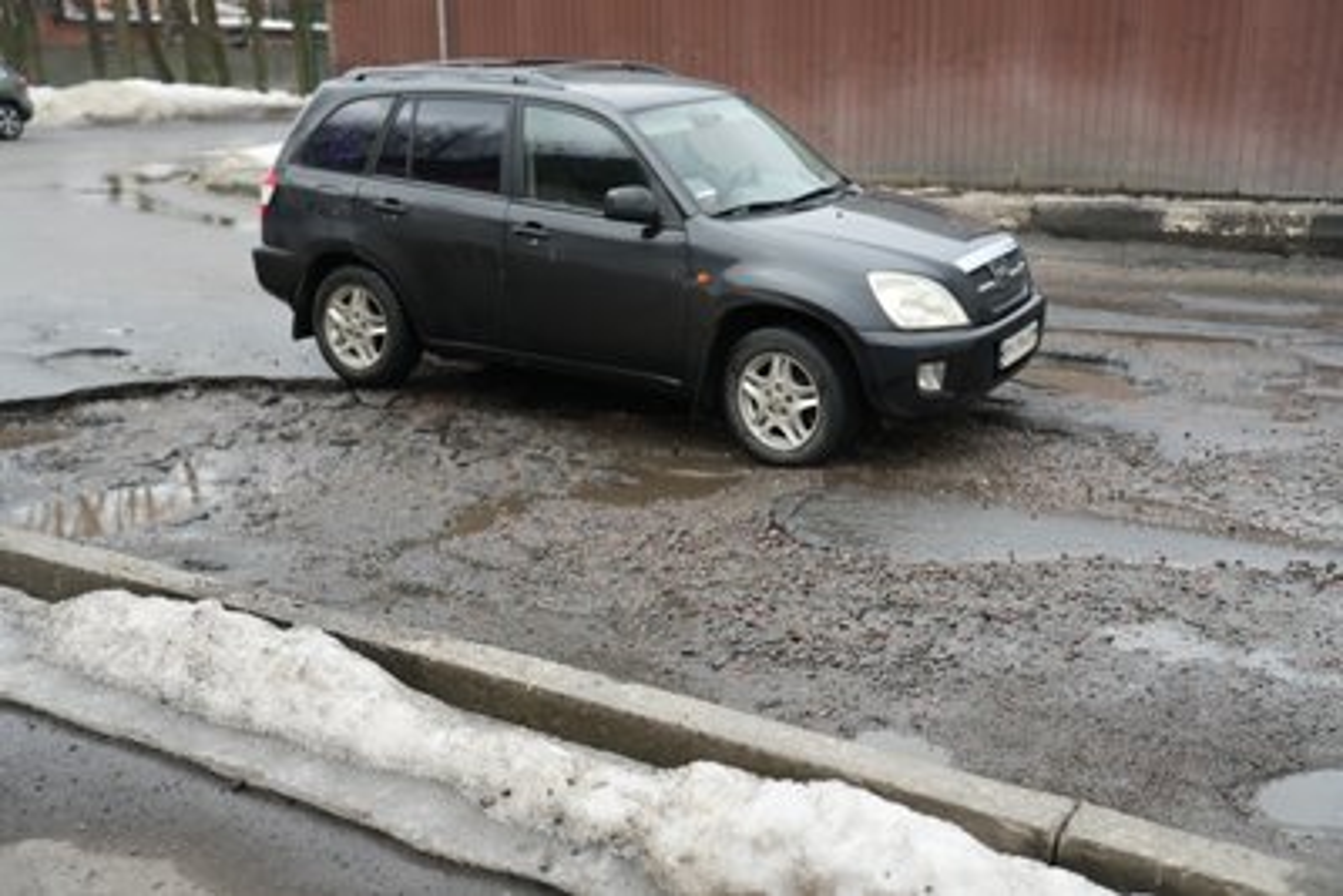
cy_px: 448
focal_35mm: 37
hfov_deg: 51.9
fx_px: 1381
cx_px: 672
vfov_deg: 36.0
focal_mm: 37
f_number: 2.8
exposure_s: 1/200
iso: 400
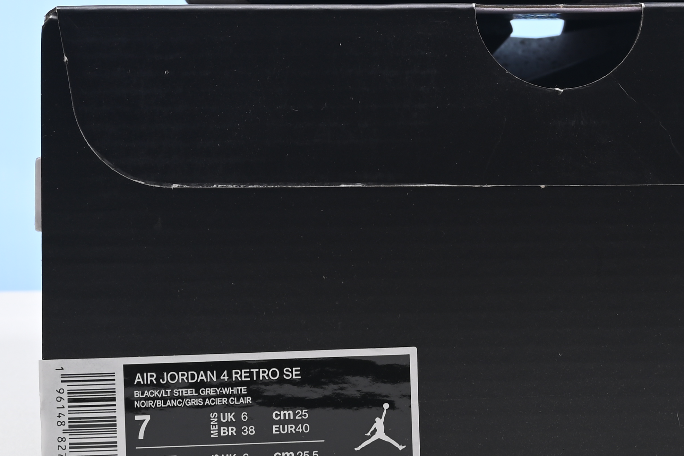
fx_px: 2261
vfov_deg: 11.4
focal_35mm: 119
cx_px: 547
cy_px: 23
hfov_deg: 17.1
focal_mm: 39
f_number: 16
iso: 110
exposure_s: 1/2
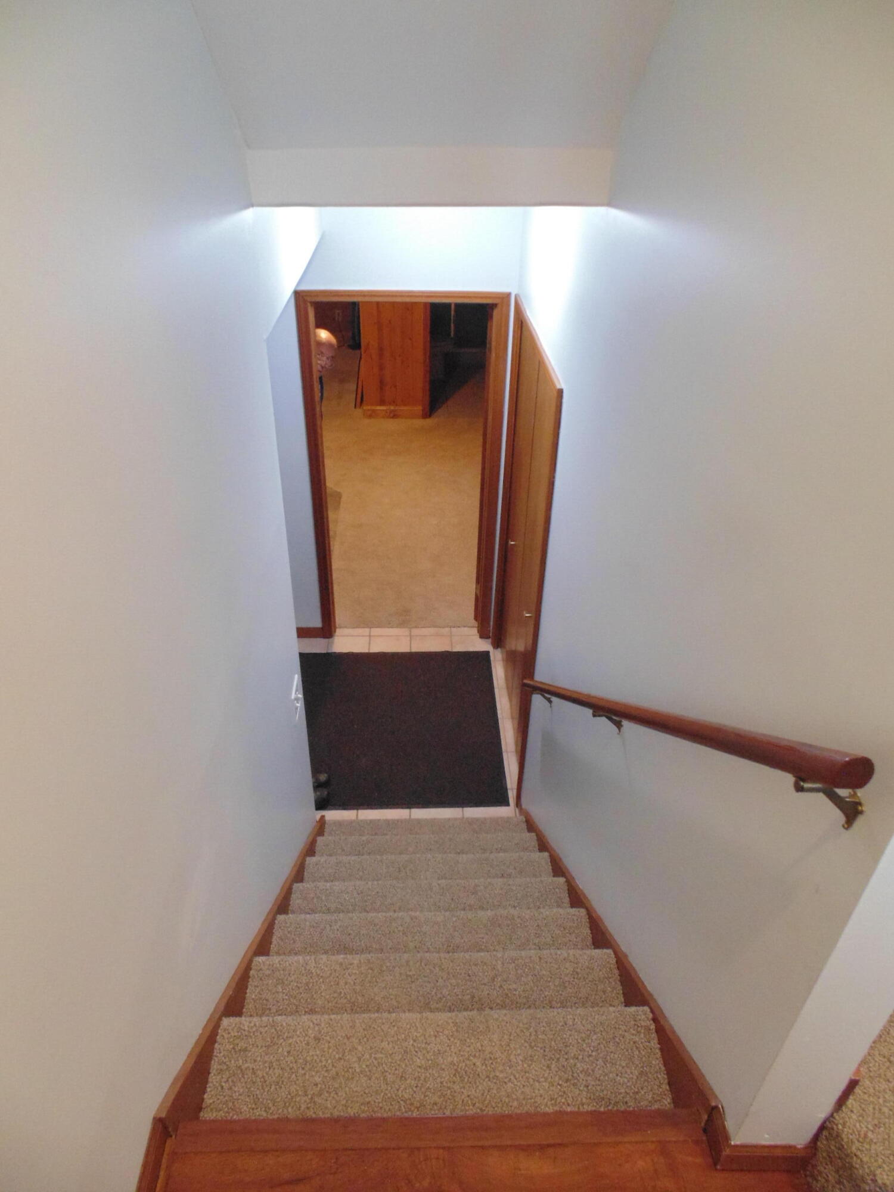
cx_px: 447
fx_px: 758
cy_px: 596
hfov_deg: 61.1
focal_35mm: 22
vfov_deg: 76.4
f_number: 3.1
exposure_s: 1/25
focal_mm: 4
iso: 400
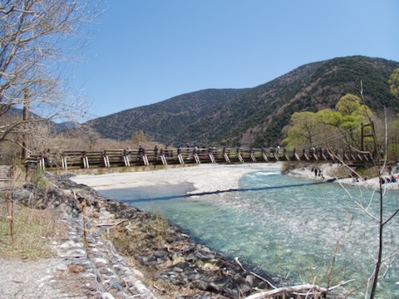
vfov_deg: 54.9
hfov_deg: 69.4
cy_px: 150
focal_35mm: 25
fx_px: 288
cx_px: 200
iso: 100
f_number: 8
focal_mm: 4.5
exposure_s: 1/160
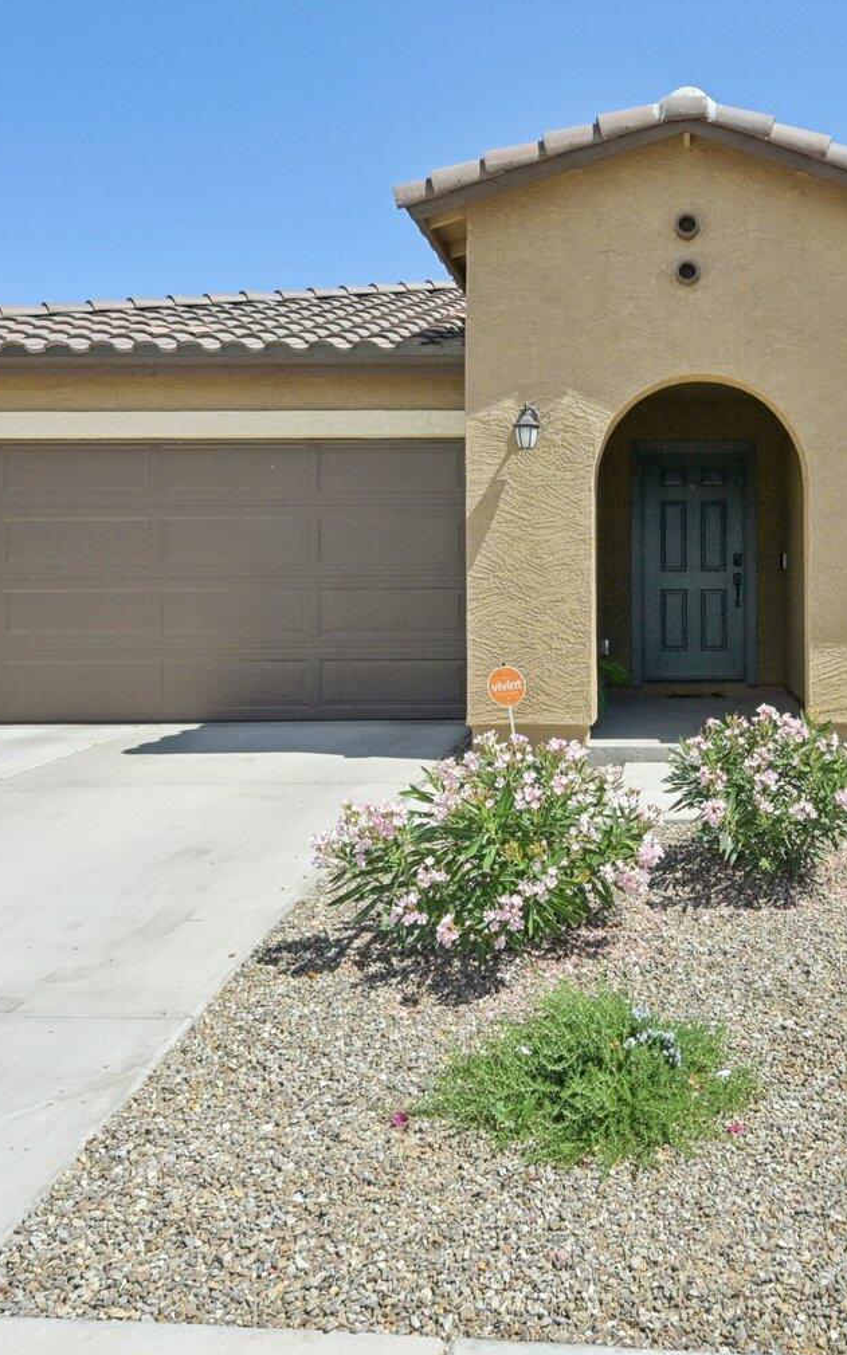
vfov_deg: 61.1
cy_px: 608
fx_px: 1145
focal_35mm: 31
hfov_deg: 38.6
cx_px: 711
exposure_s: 1/2000
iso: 640
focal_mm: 15.5
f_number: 8
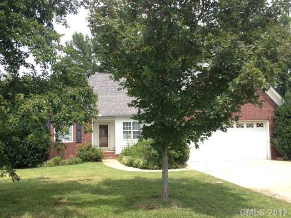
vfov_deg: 40.7
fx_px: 294
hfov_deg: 52.6
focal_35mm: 35
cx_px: 146
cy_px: 109
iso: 100
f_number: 2.4
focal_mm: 4.28
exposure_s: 1/1227
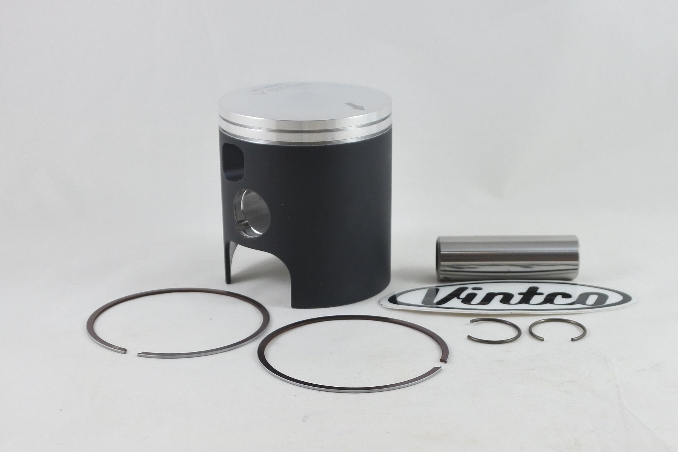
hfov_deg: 49.5
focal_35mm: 39
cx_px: 339
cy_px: 226
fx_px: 735
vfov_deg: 34.2
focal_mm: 14.7
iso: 400
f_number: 4.2
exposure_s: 1/125
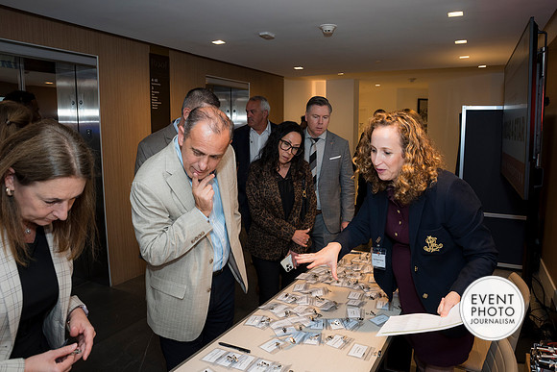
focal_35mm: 24
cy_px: 186
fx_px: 371
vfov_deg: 53.2
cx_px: 278
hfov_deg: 73.7
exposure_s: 1/125
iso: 800
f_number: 5.6
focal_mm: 24
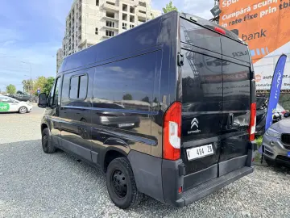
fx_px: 201
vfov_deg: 56.8
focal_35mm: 24
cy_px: 109
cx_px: 145
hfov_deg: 71.6
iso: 100
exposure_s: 1/1689
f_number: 1.78
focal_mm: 6.76
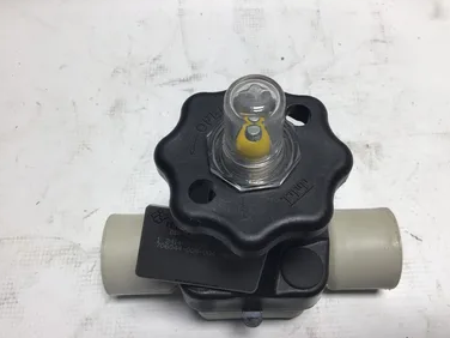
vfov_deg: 42.9
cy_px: 176
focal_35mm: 33
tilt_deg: -61.8
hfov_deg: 55.3
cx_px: 231
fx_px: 429
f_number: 2.4
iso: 25
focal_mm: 3.3
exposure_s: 1/120
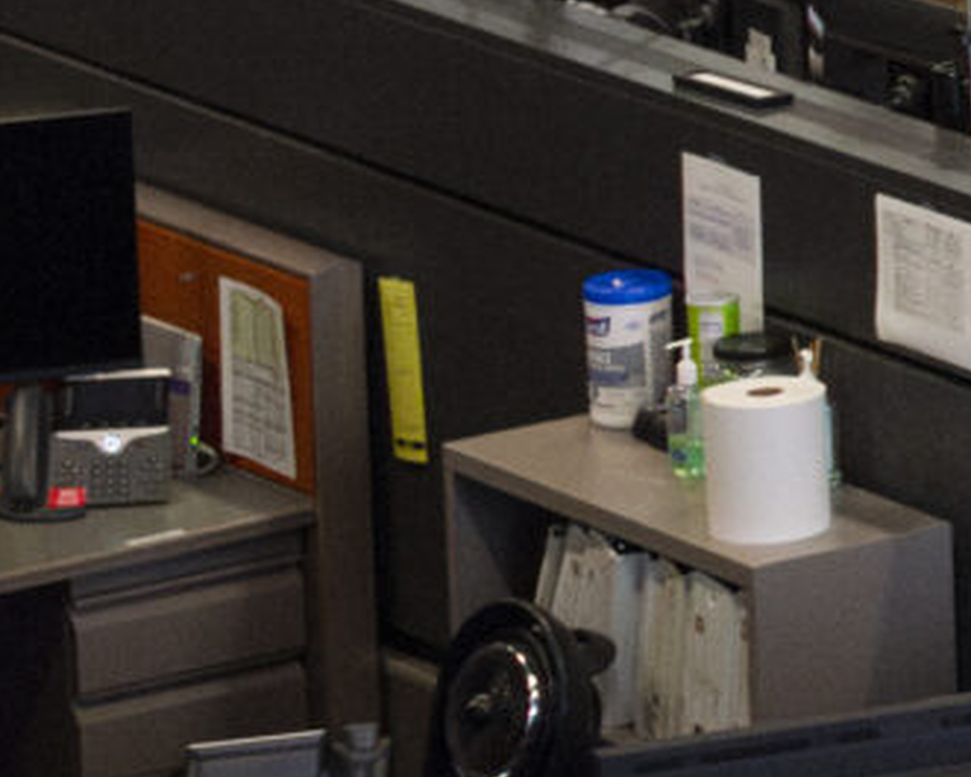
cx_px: 2995
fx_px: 10435
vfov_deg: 4.2
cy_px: -790
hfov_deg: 5.0
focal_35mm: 363
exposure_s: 1/80
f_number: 4
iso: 3200
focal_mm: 50
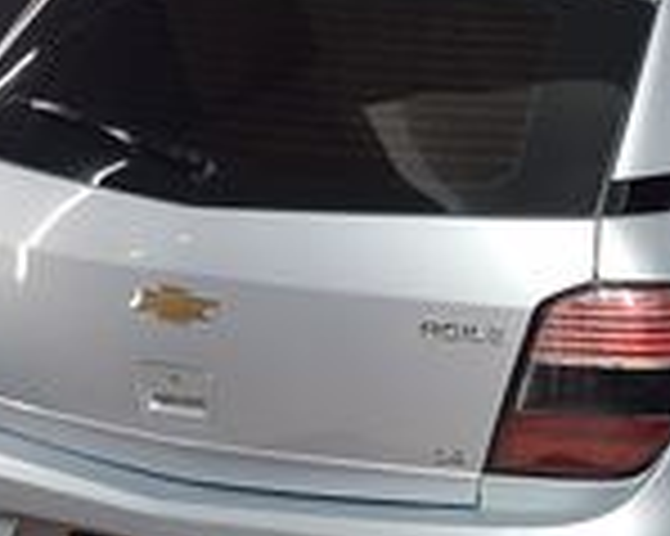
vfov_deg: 21.5
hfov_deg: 25.6
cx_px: 648
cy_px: 306
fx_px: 1407
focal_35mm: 71
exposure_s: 1/60
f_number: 1.8
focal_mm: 5.54
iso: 160
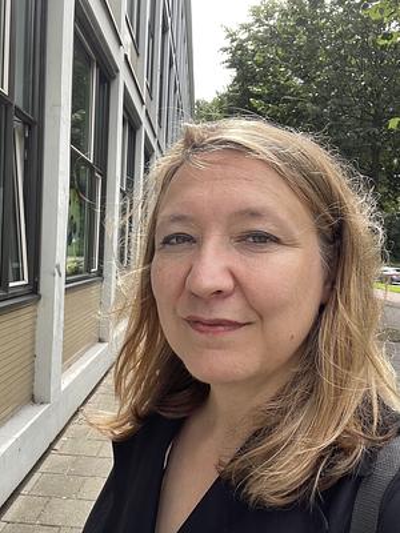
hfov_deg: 46.8
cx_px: 200
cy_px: 266
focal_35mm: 30
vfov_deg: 60.0
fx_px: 462
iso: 25
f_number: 2.2
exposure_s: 1/225
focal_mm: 2.71
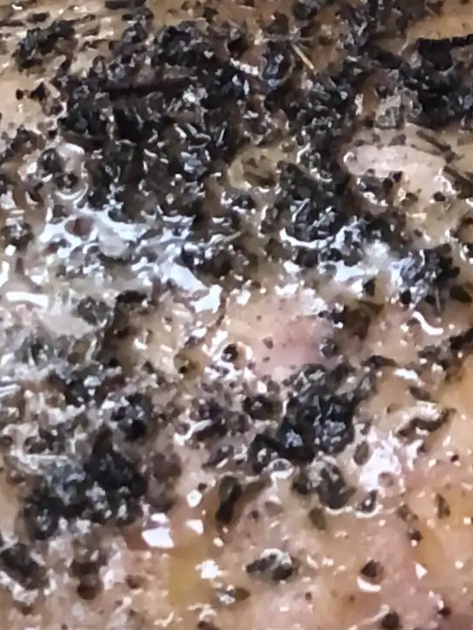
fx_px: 5721
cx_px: -122
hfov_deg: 4.7
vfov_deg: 6.2
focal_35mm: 314
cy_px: -479
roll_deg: -0.7
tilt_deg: -28.1
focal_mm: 6.6
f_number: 2.8
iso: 64
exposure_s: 1/30
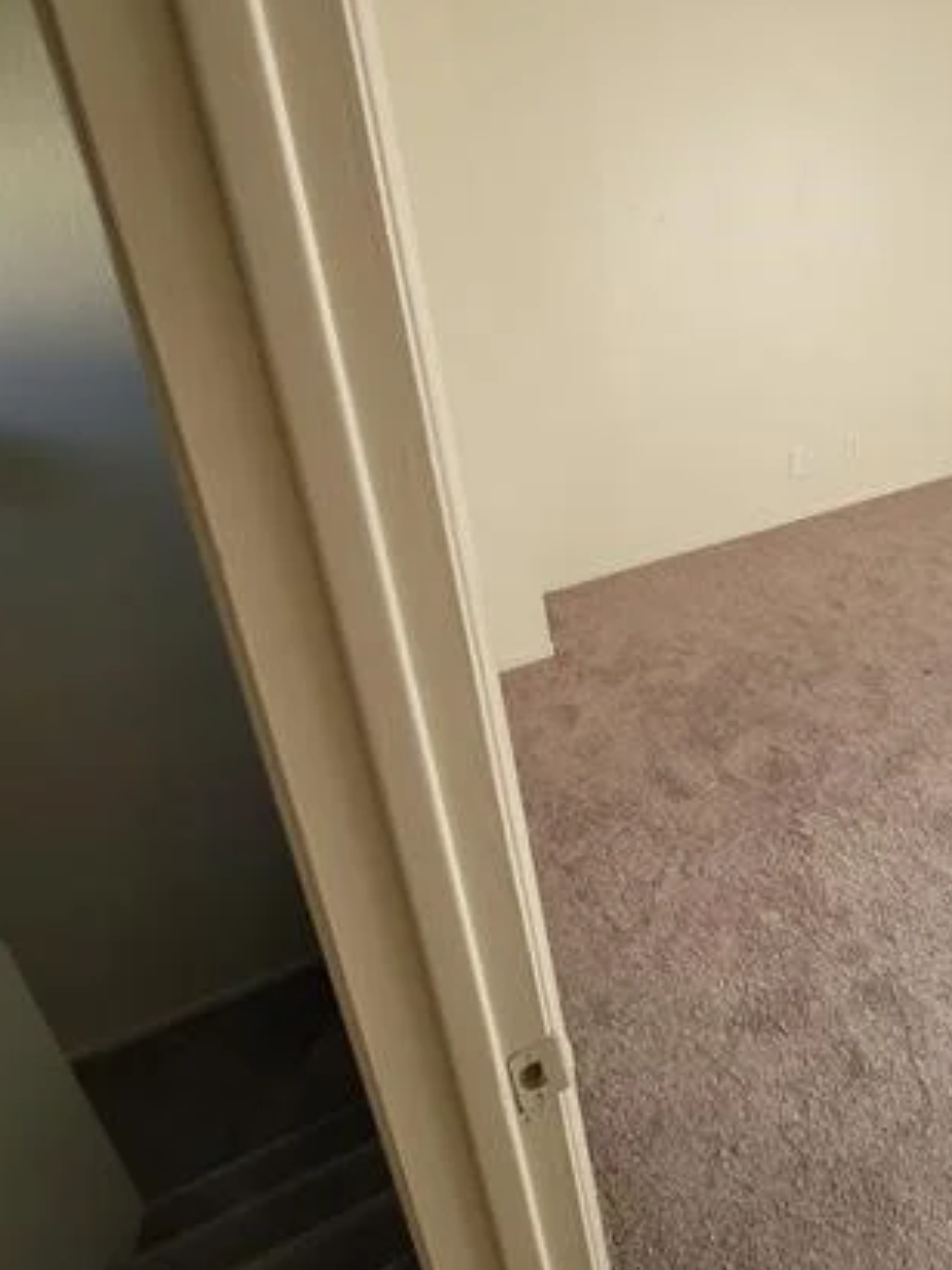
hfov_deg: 66.6
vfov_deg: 81.7
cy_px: 420
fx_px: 697
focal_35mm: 19
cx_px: 643
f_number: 2.2
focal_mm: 2.2
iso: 80
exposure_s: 1/60
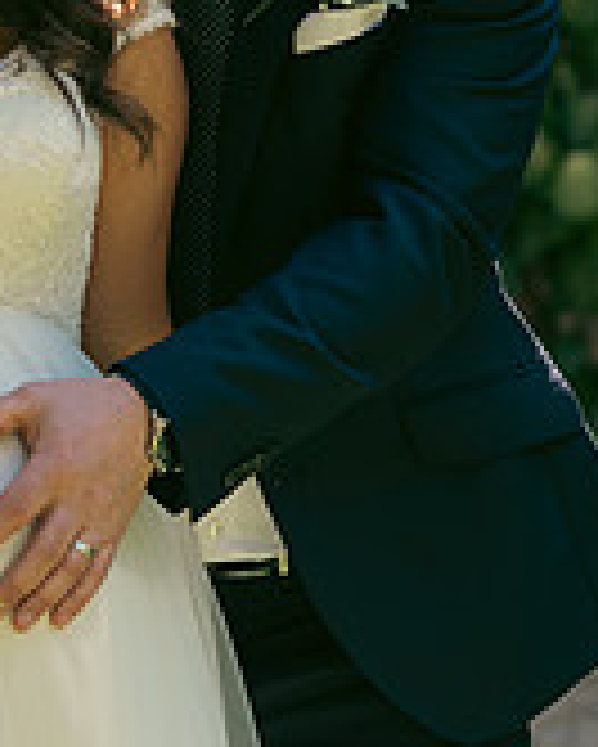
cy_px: 320
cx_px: 67
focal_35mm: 234
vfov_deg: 8.3
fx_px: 5172
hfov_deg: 6.6
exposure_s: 1/250
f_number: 3.5
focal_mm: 92
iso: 160
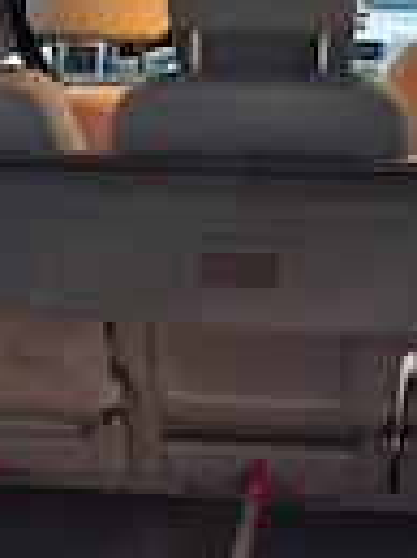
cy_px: 631
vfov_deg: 25.3
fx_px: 1144
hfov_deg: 20.7
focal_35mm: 71
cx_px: 193
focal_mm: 5.54
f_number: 1.8
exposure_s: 1/20
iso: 1250
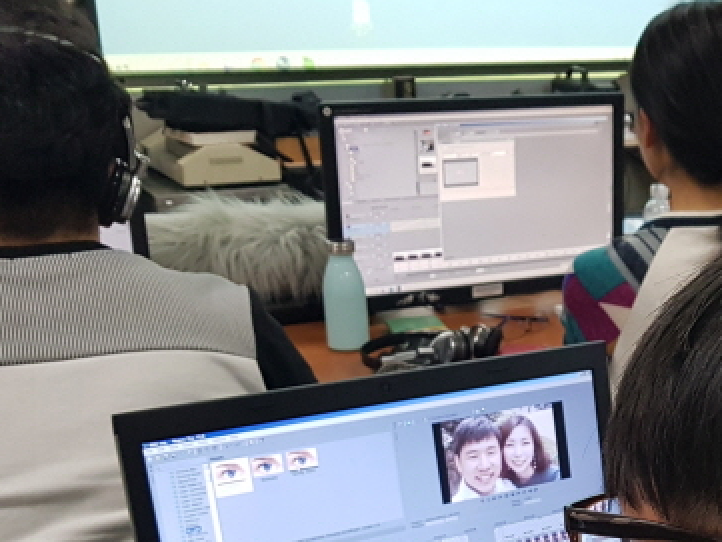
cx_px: 676
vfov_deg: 24.1
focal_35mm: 58
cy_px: 551
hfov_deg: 31.4
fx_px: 1210
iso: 200
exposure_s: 1/60
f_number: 1.7
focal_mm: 4.2
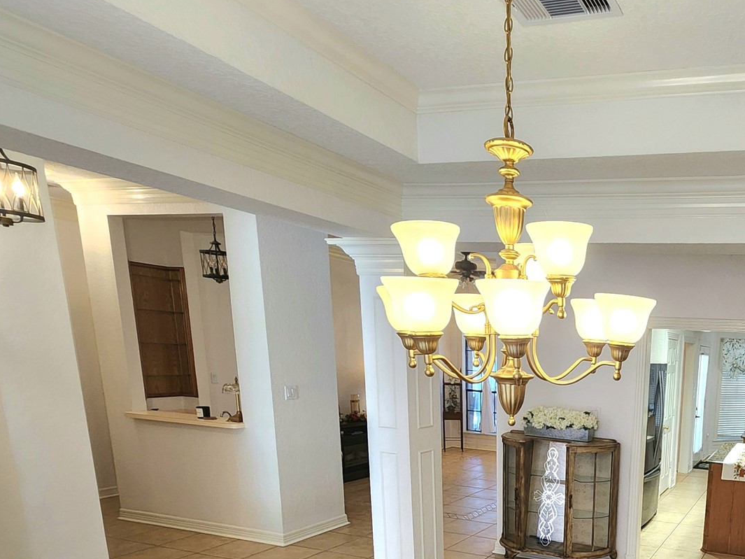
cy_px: 484
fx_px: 538
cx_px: 636
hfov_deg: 61.2
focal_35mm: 25
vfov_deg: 49.9
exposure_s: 1/60.2
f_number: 2.2
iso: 250
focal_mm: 2.2
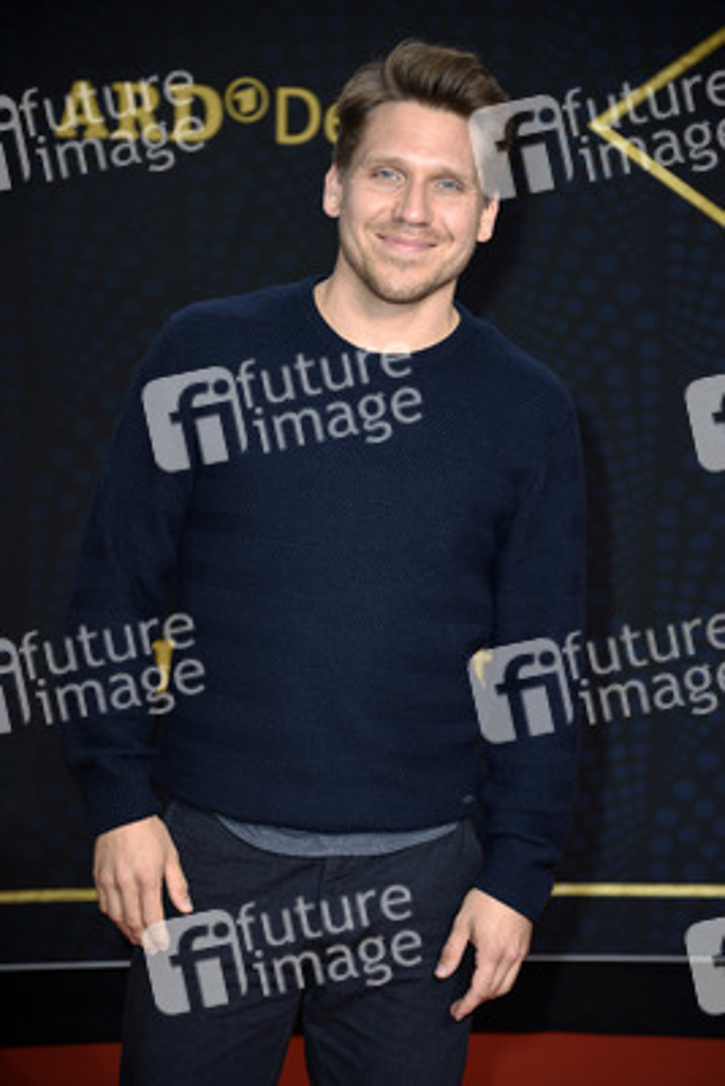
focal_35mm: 135
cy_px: 543
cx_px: 362
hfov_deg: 10.2
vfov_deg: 15.2
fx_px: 4074
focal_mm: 135
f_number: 5.6
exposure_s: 1/250
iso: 500
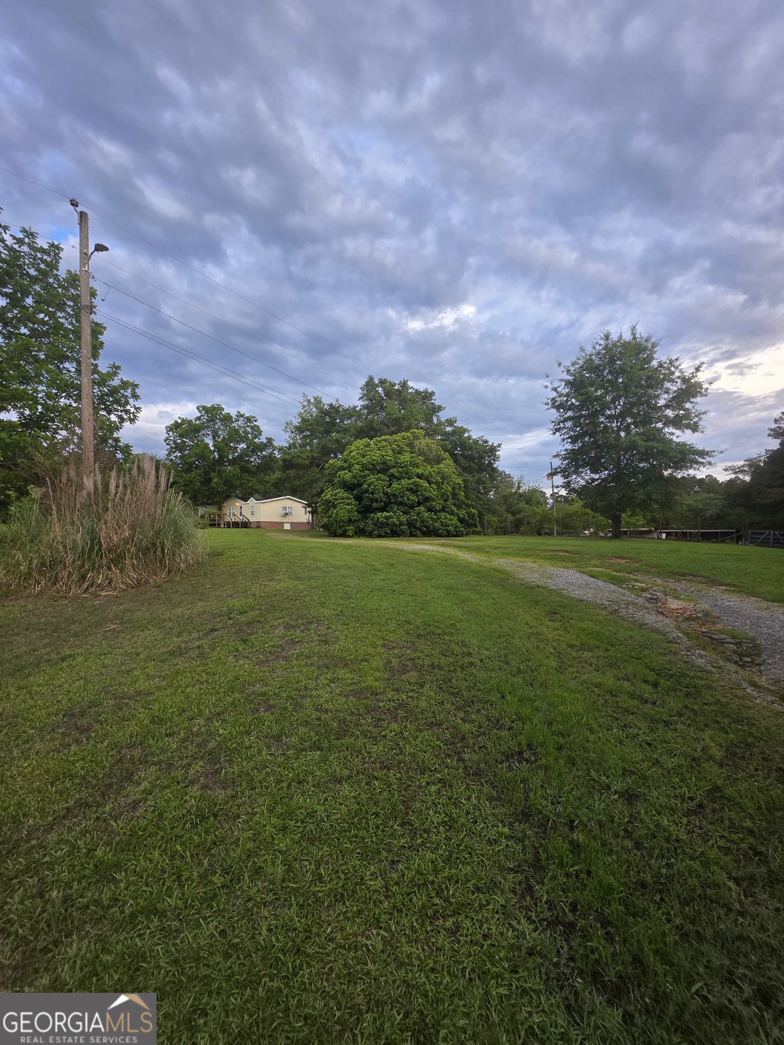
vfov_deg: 106.2
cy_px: 522
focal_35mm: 13
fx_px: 393
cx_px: 392
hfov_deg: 89.9
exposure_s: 1/120
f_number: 1.9
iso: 20
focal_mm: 2.2
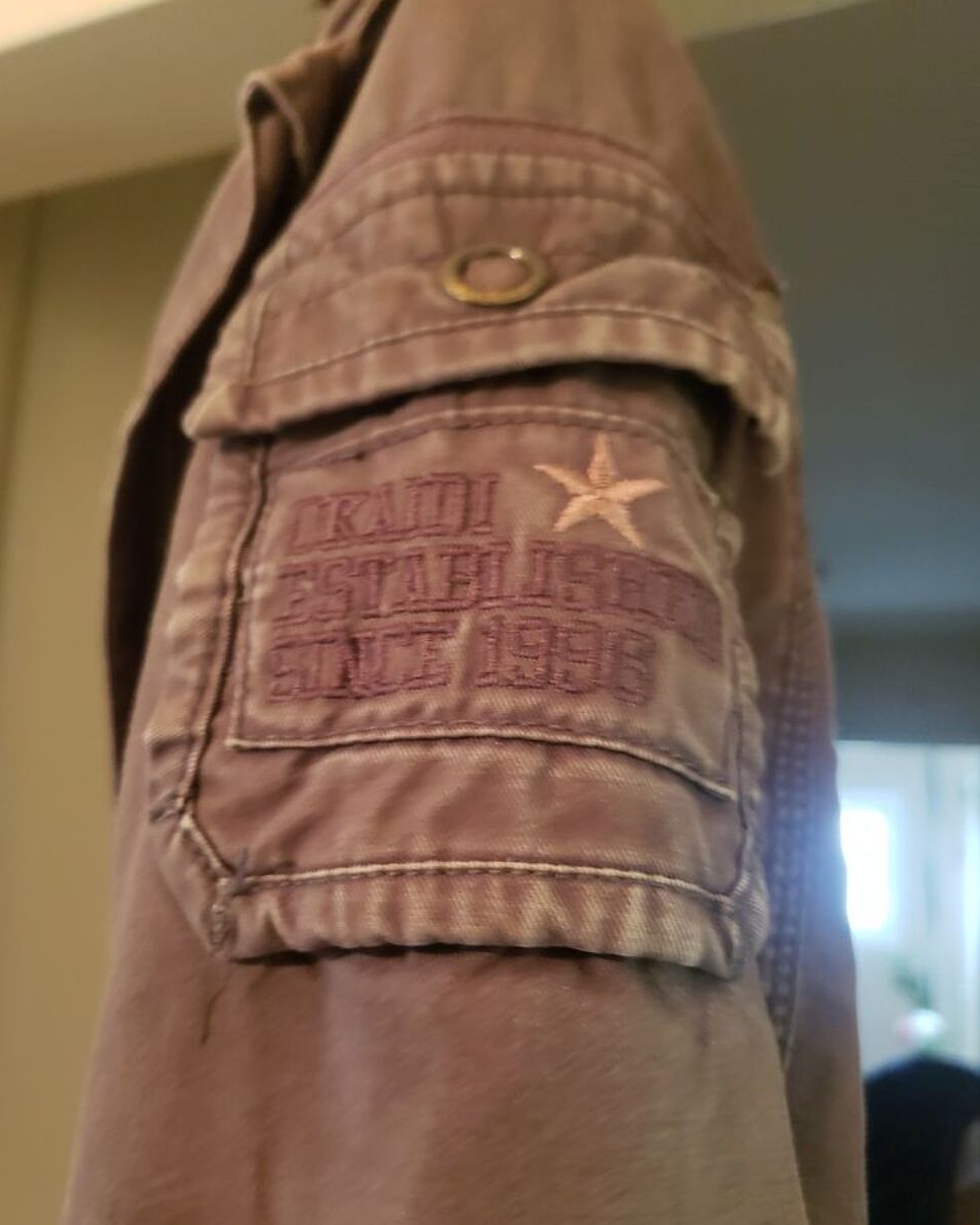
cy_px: 666
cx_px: 495
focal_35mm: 28
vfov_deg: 62.1
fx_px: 1015
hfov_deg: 51.5
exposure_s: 1/14
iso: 250
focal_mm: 4.3
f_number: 1.5
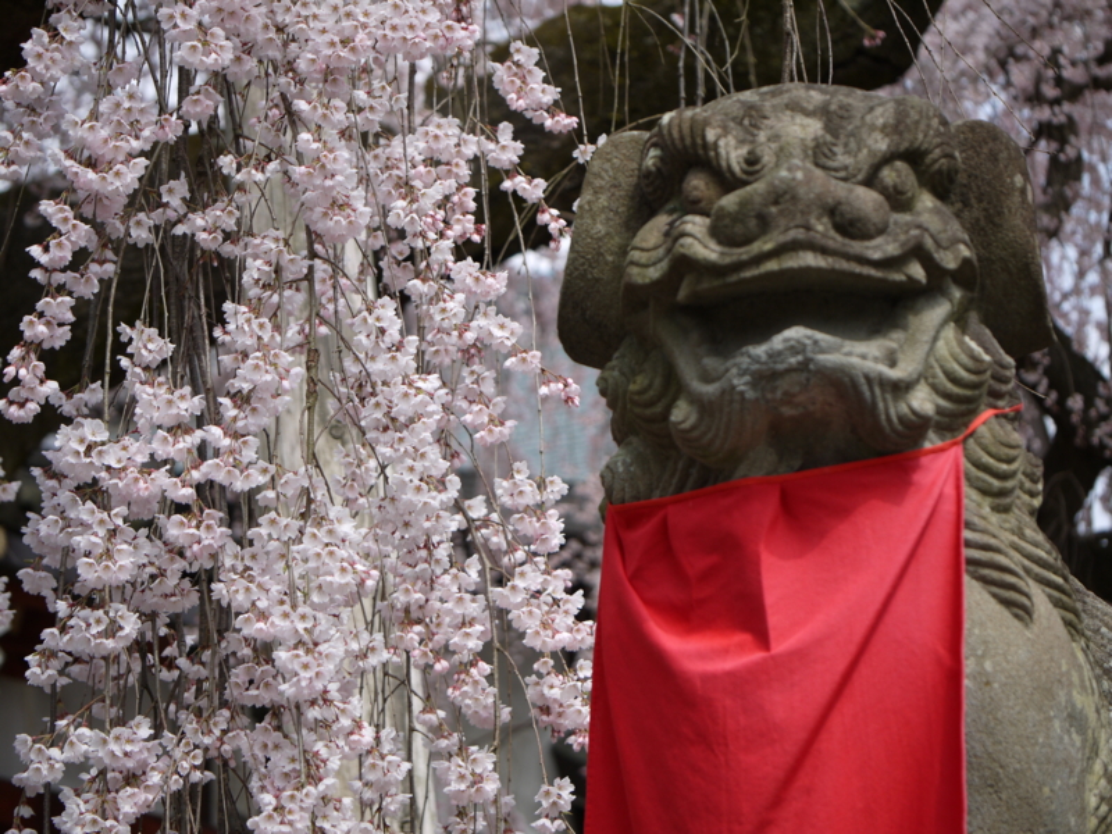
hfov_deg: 21.8
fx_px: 2891
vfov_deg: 16.4
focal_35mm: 90
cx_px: 556
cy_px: 417
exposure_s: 1/1300
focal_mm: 45
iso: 100
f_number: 3.2
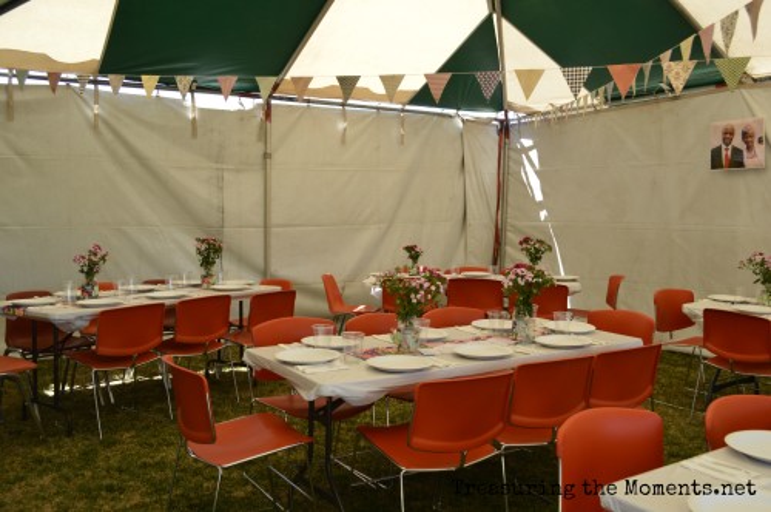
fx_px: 706
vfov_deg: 39.9
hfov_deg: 57.3
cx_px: 386
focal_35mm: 33
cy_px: 256
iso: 220
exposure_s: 1/125
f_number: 5.6
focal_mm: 22
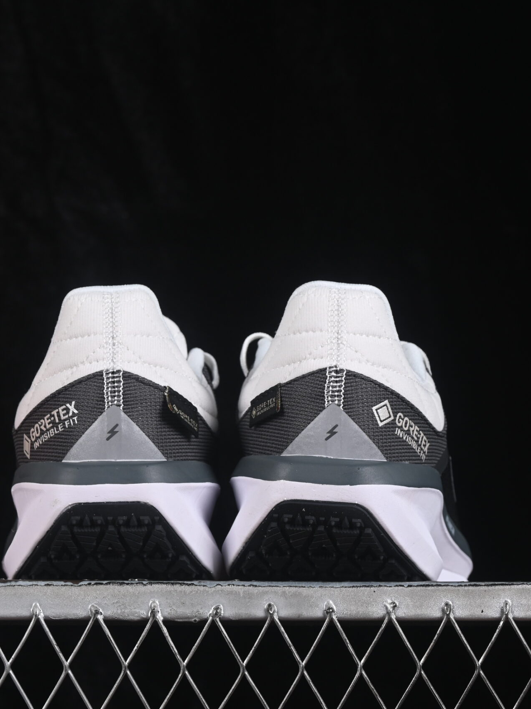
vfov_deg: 18.0
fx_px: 2230
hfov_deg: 13.6
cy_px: 356
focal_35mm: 109
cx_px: 240
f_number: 8
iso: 160
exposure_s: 1/80
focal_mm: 50
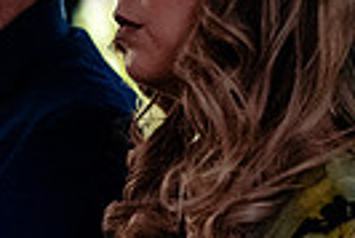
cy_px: 181
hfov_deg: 6.7
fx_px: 3021
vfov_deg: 4.5
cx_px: 19
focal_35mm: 306
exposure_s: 1/125
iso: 6400
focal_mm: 70
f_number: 2.8
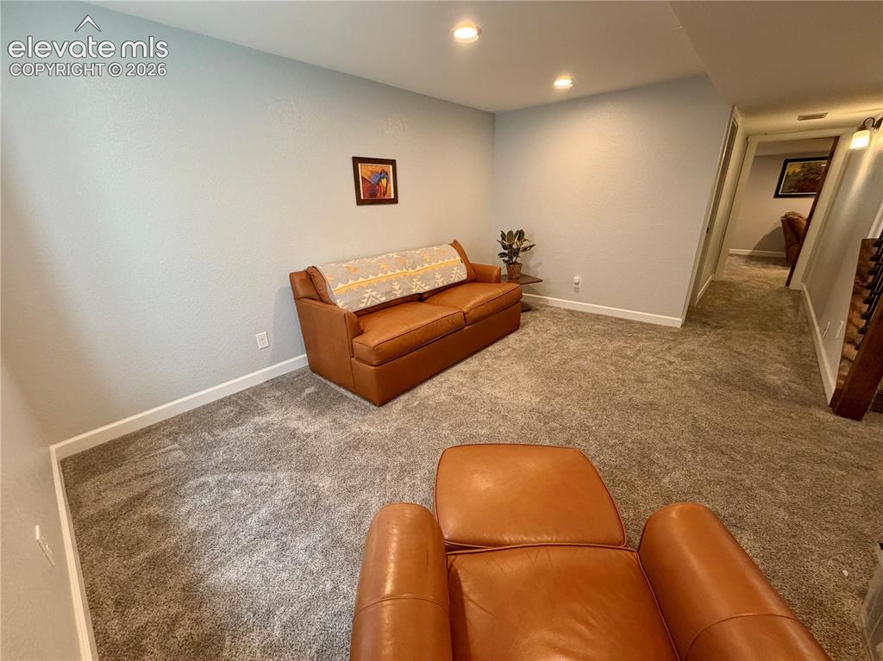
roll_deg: +1.7
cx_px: 442
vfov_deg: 85.6
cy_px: 330
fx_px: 357
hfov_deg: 102.1
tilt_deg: -20.8
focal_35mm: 14
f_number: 2.2
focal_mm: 2.22
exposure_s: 1/60
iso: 200
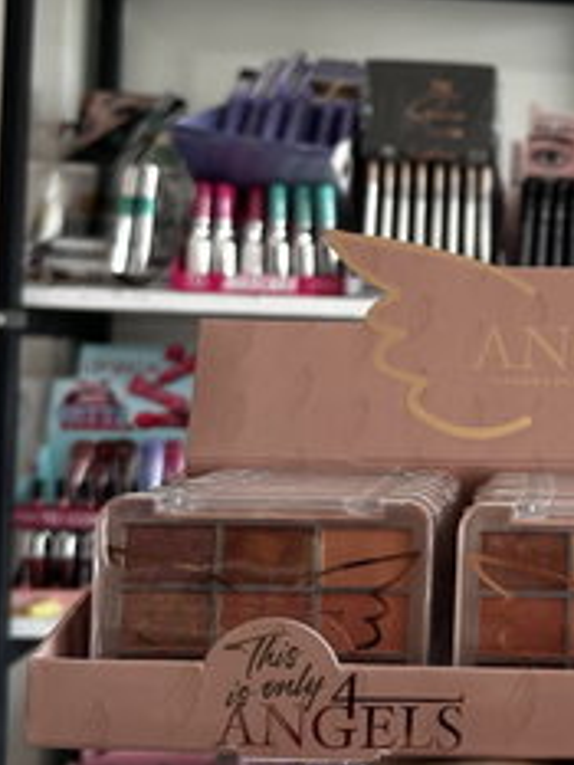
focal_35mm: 55
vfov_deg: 34.9
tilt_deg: +0.8
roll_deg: -2.0
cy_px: 343
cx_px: 610
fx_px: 1215
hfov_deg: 25.0
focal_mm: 6.86
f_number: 1.78
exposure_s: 1/121
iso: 80
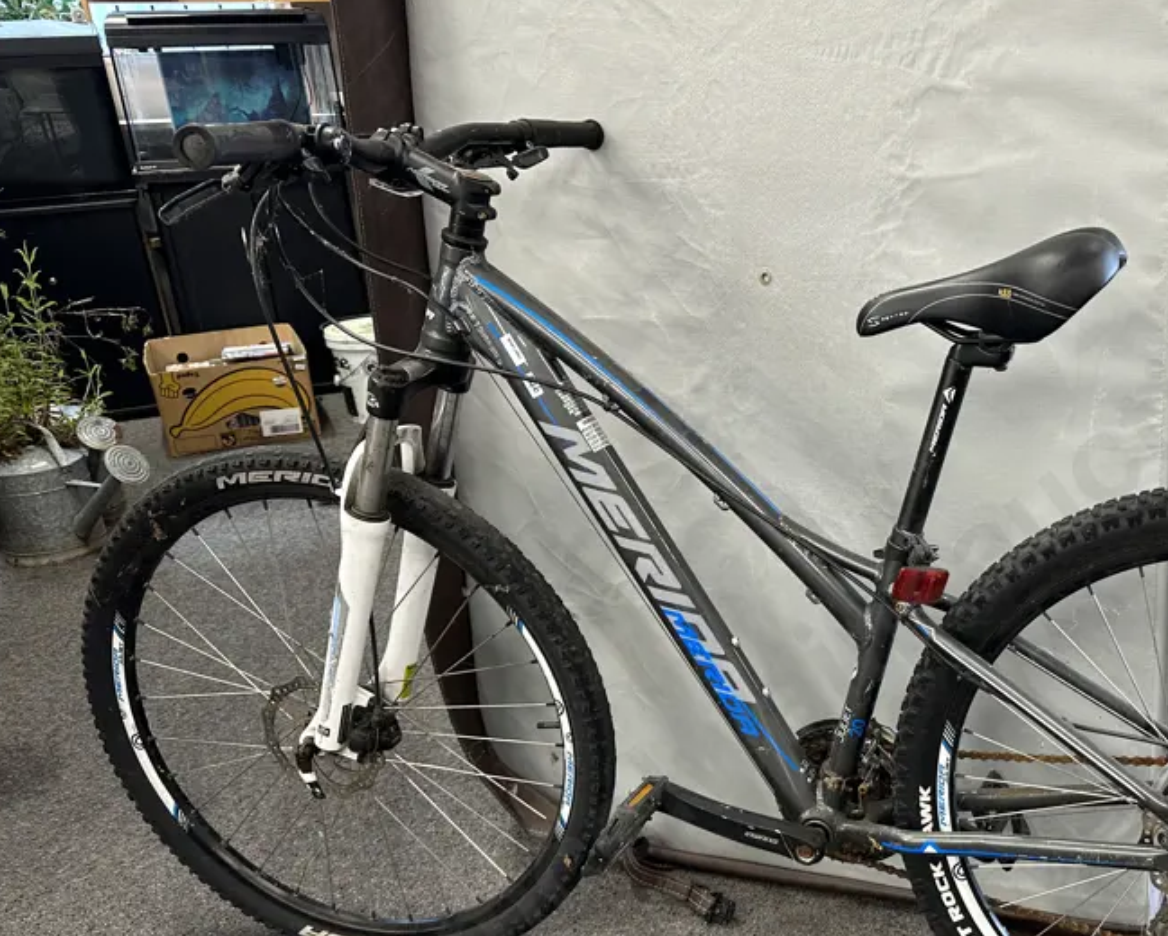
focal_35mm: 37
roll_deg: +2.3
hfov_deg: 46.8
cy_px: 611
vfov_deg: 39.8
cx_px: 914
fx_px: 1280
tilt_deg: -23.4
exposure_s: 1/50
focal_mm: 6.86
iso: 125
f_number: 1.78
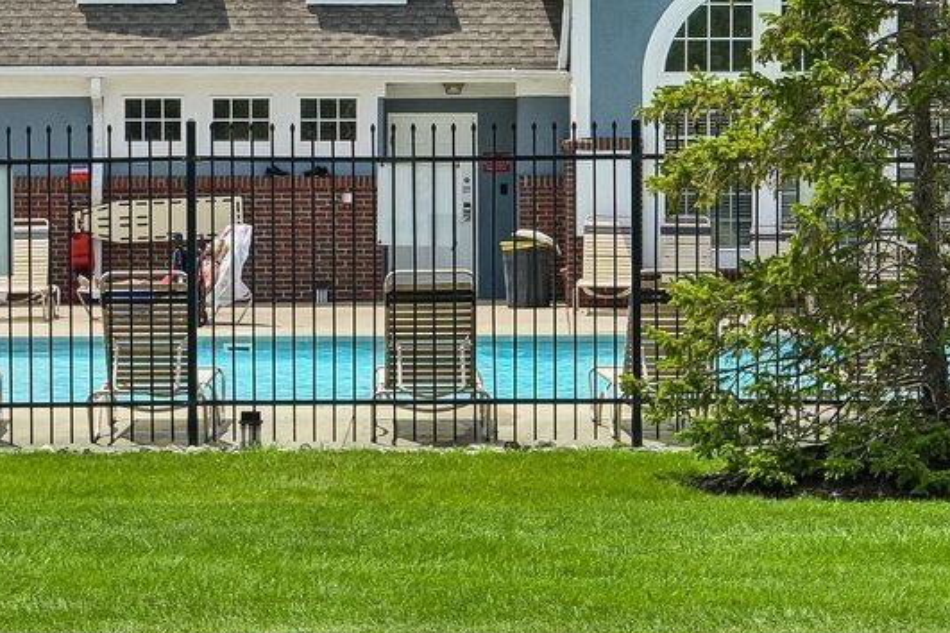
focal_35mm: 135
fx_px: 3562
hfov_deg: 15.2
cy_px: 189
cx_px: 528
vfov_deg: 10.1
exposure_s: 1/500
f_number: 8
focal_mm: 35
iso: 100
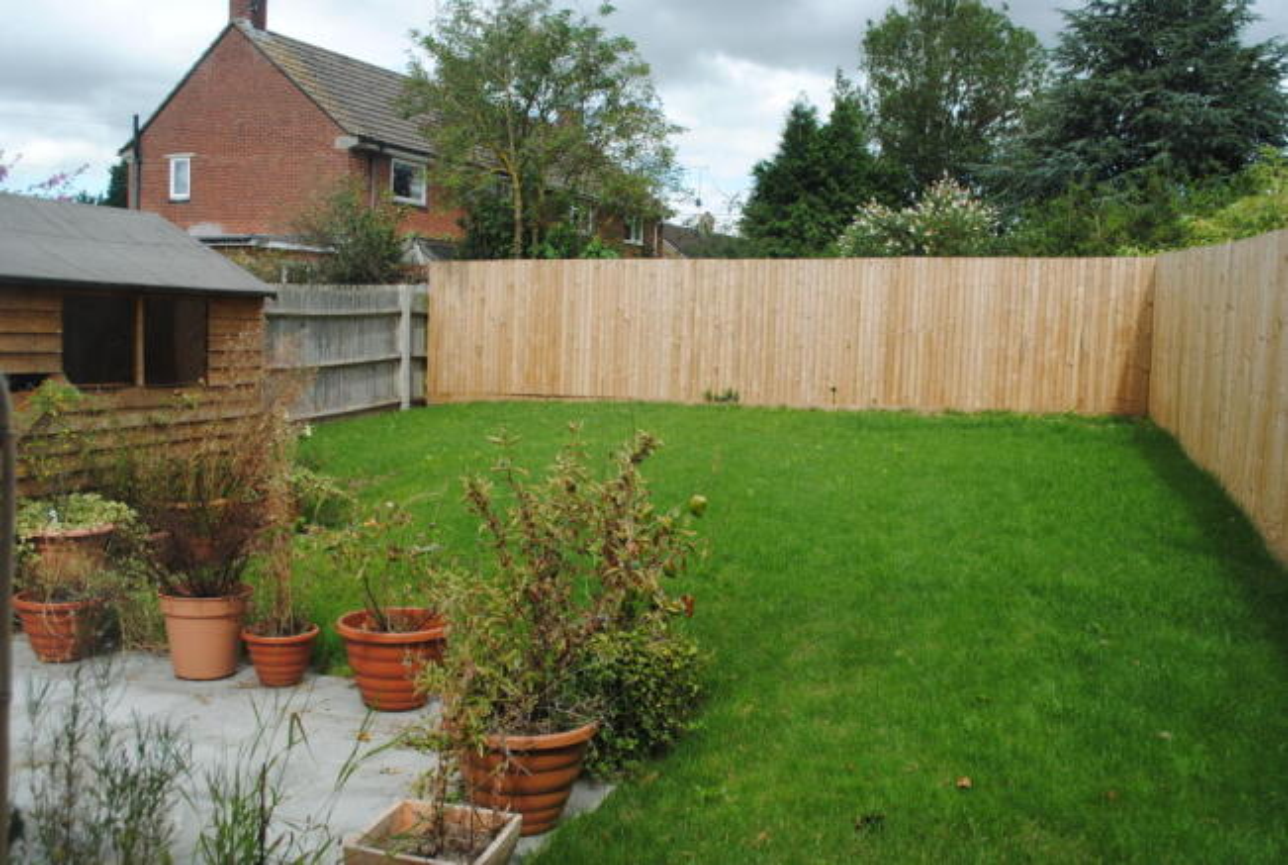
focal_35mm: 33
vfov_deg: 40.1
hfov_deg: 57.1
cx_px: 644
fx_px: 1183
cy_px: 432
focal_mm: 22
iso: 100
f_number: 6.3
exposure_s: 1/160
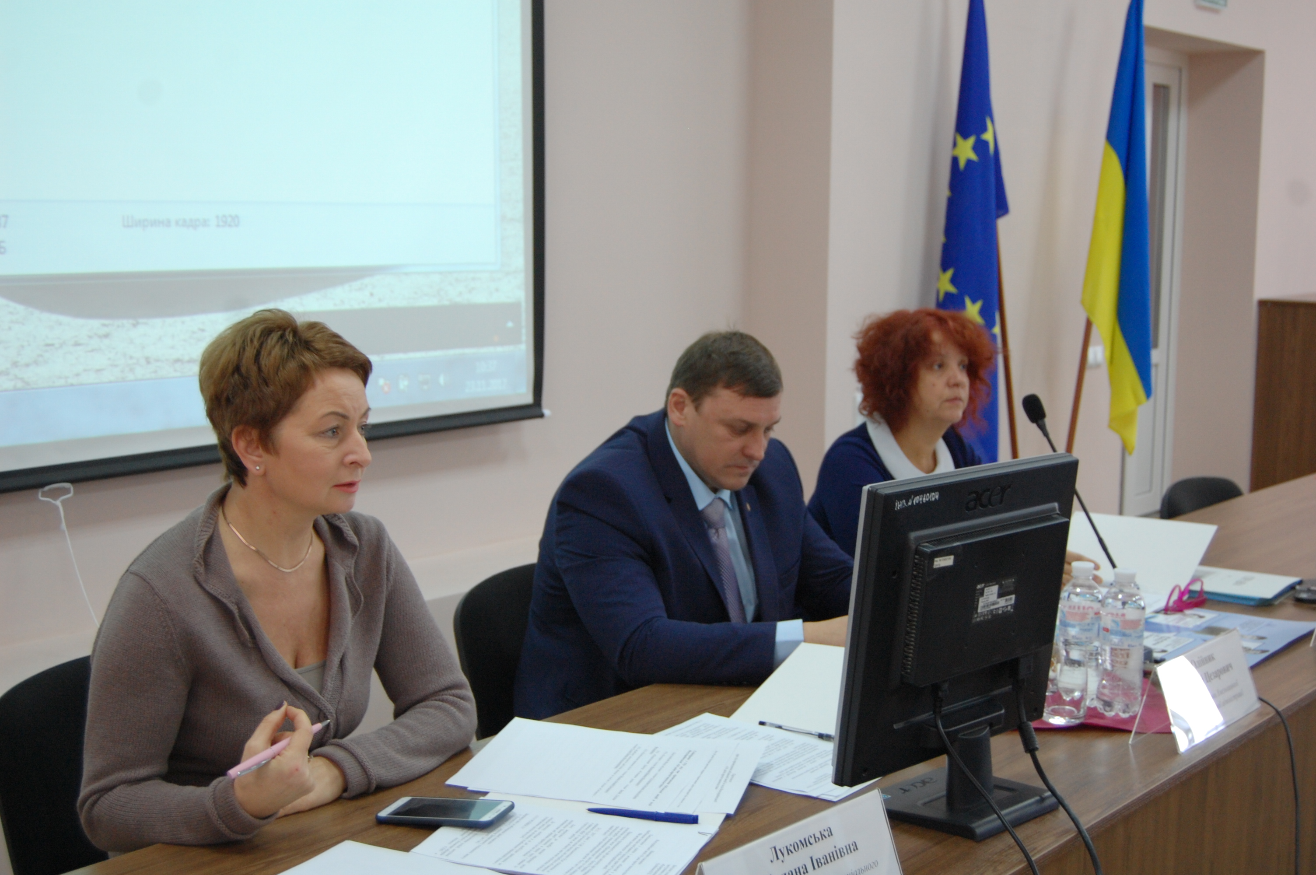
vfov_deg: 28.0
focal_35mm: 48
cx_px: 658
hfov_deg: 41.1
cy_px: 438
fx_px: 1753
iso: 800
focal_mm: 32
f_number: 4.5
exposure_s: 1/50
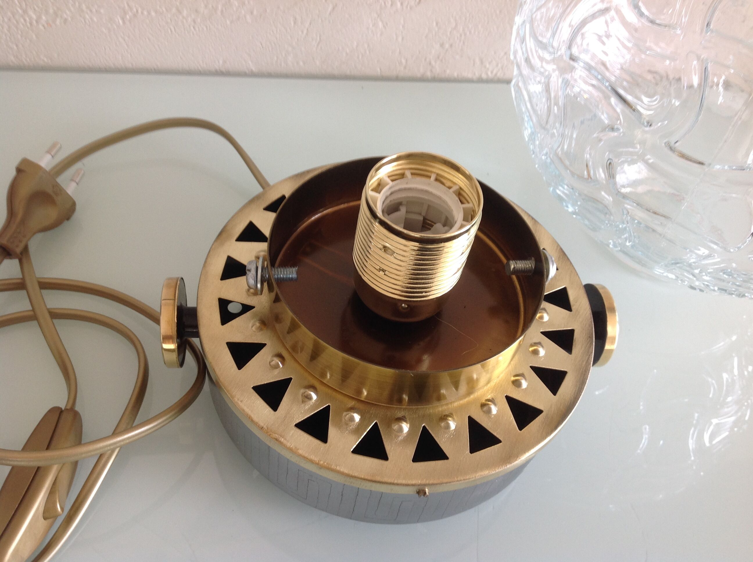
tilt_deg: -52.6
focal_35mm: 35
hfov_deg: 52.7
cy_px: 281
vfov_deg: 40.6
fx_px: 760
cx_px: 376
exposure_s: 1/17
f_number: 2.4
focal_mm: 4.28
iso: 50
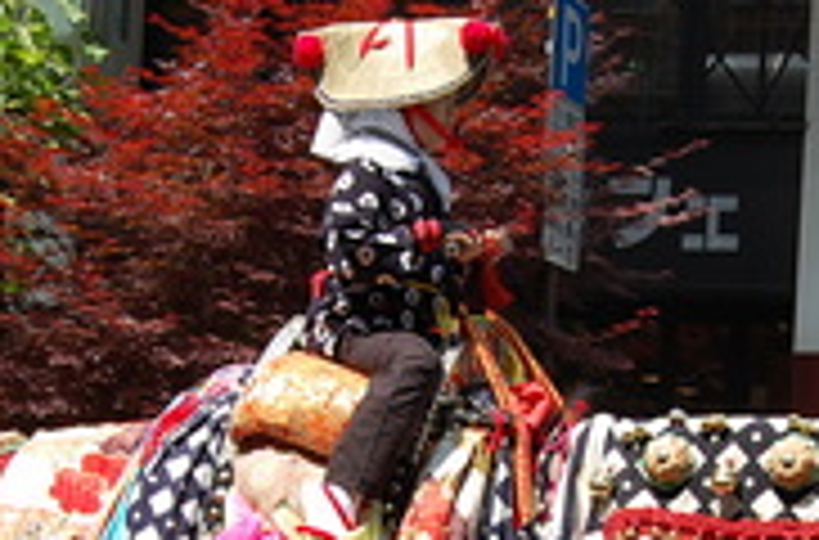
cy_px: 569
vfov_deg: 13.5
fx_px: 2244
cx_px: 441
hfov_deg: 20.7
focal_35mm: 99
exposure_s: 1/250
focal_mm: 30
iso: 200
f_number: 8
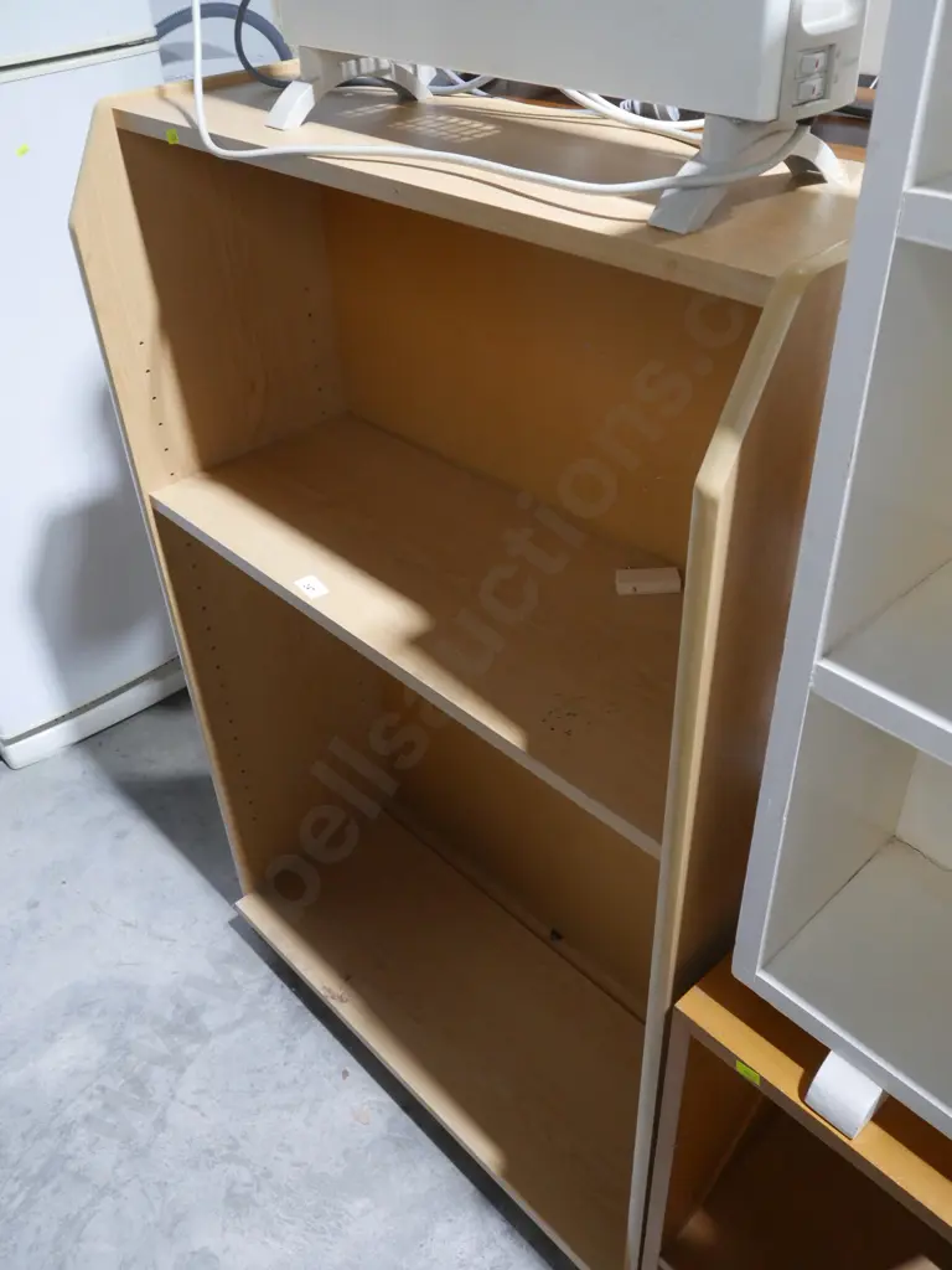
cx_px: 476
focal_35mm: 28
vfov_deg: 63.4
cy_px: 635
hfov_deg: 49.7
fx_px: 1027
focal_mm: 14
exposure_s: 1/60
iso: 2000
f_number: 7.1
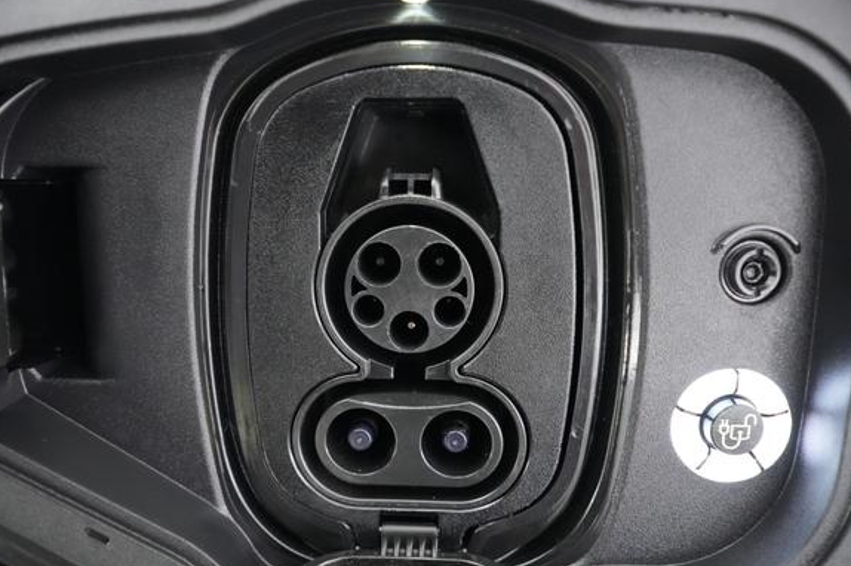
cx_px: 409
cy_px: 295
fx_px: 685
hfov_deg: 63.7
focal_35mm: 29
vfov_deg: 44.9
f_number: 2.8
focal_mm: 26
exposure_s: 1/60
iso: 12800
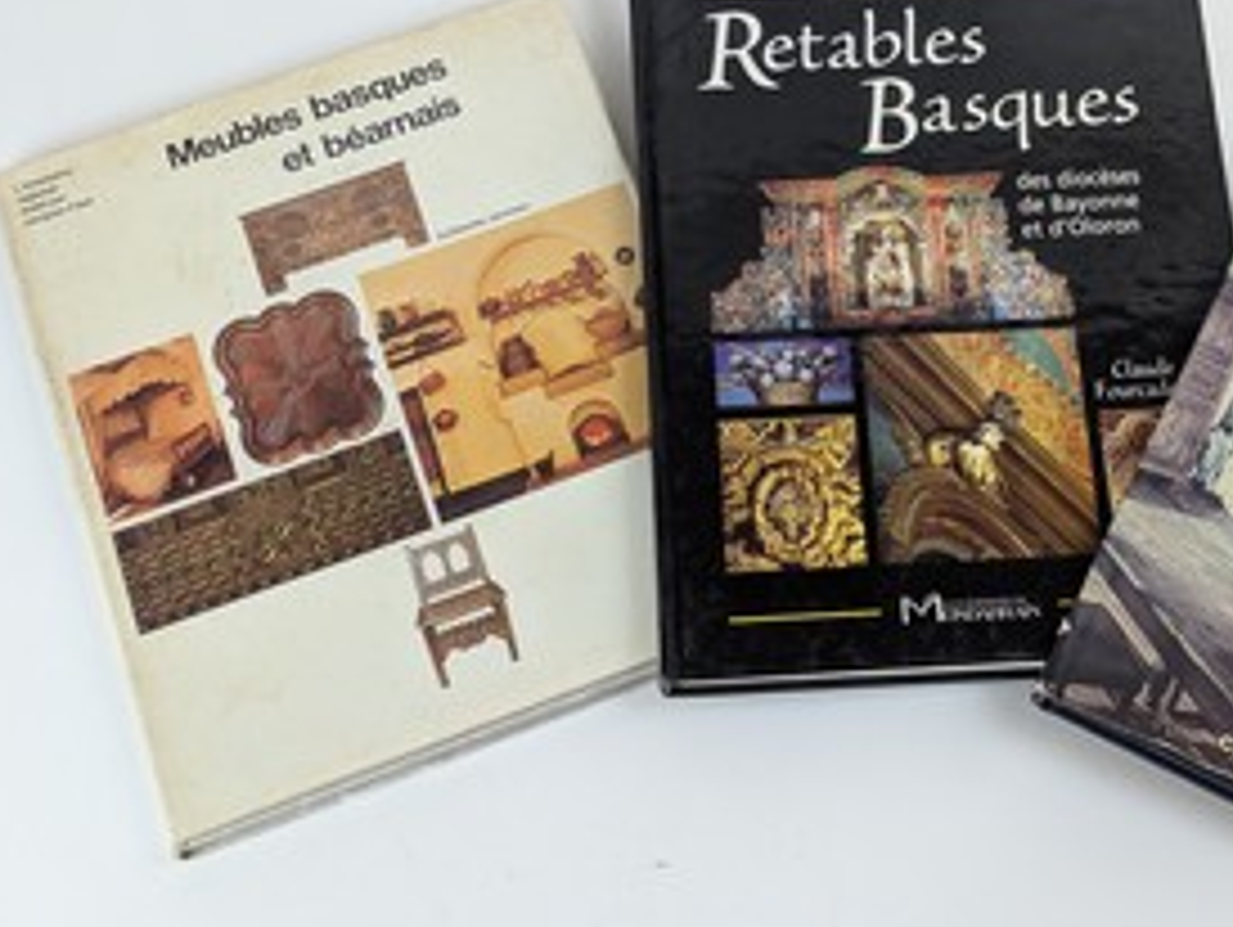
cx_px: 873
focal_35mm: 70
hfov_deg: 27.5
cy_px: 277
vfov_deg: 20.9
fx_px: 2496
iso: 71
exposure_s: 1/99.9
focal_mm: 6.81
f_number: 1.85
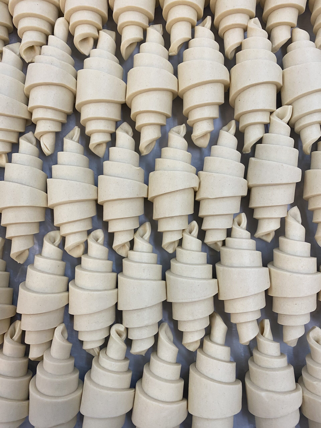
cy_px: 214
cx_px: 160
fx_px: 321
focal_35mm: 26
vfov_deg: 67.3
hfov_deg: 53.1
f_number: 1.8
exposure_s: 1/60
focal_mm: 4.25
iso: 80
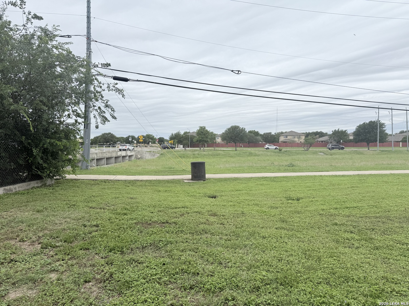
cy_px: 153
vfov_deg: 56.8
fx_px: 284
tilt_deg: +0.9
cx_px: 204
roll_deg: +2.2
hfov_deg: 71.6
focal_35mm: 24
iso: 80
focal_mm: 6.76
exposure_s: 1/3759
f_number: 1.78
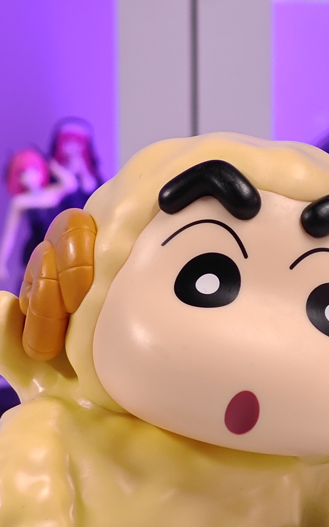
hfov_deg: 6.9
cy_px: 225
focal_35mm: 189
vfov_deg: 11.1
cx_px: 279
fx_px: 2711
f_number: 2.4
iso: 800
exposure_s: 1/25
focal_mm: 7.48
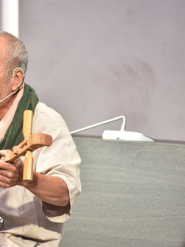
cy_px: 123
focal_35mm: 246
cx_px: 3
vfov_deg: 8.0
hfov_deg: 6.0
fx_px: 1753
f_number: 4.5
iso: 1000
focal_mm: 170
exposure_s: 1/160
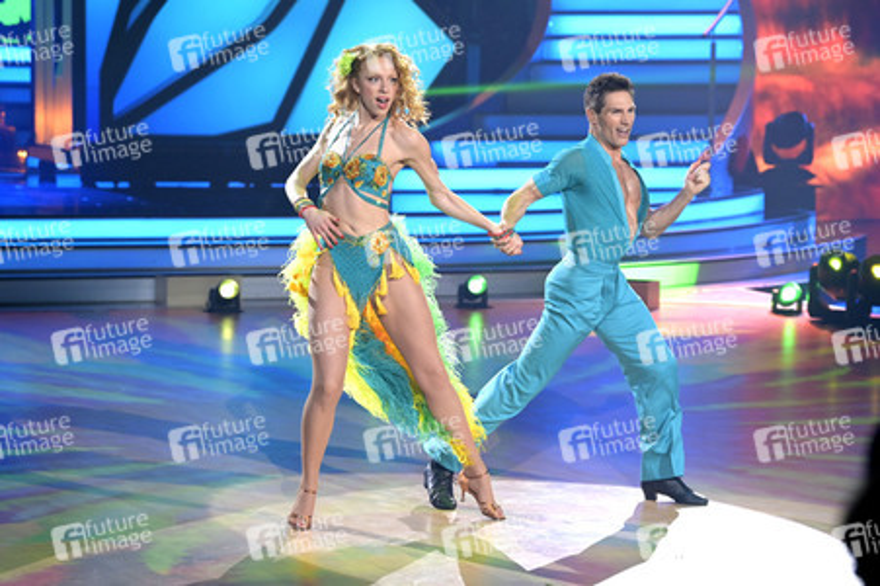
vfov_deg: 10.1
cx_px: 440
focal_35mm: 135
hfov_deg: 15.2
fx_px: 3297
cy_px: 293
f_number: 5
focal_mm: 135
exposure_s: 1/500
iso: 6400
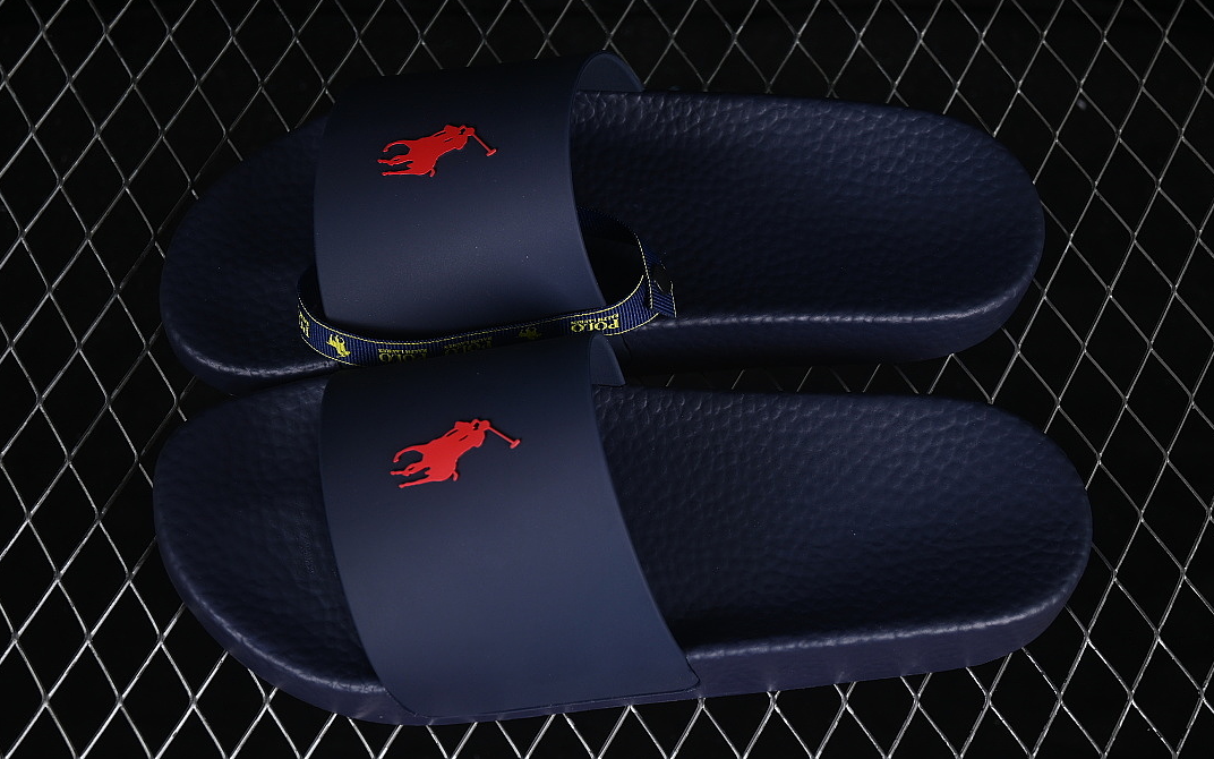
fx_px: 2548
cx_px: 608
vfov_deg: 16.9
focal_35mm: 77
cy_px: 393
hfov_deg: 26.8
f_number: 6.3
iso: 160
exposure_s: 1/60
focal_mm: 50
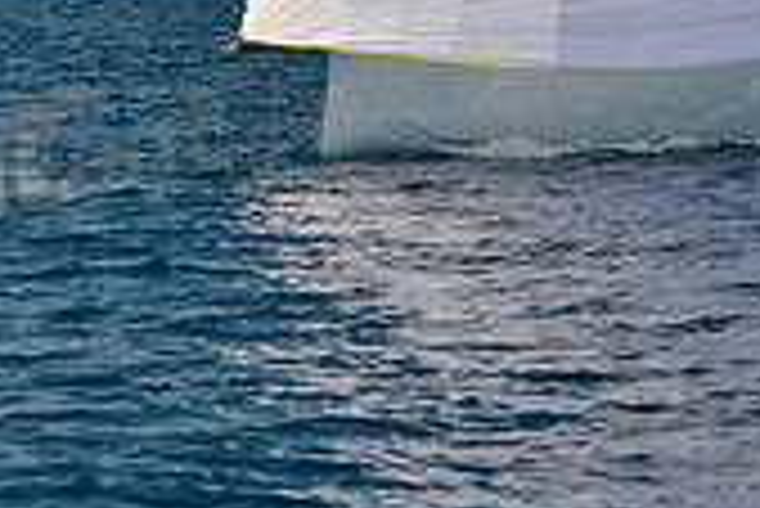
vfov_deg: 5.7
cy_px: -119
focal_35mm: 240
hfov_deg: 8.6
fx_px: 5071
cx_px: 580
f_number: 7.1
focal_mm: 70
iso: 200
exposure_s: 1/800
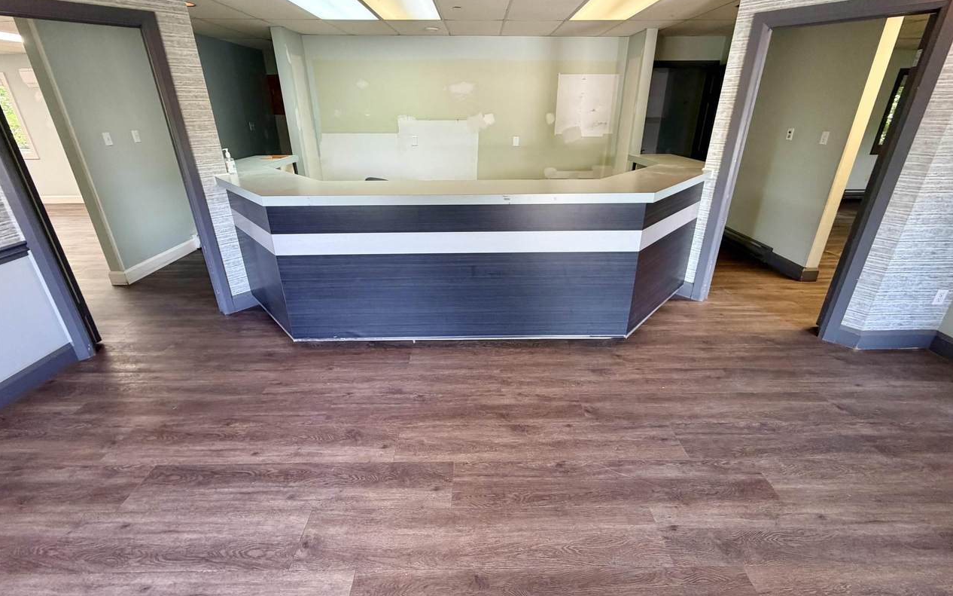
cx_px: 479
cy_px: 259
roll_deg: +0.9
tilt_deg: -21.2
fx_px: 390
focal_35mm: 15
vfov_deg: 74.4
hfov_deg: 101.5
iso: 200
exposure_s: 1/60
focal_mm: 2.22
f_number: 2.2
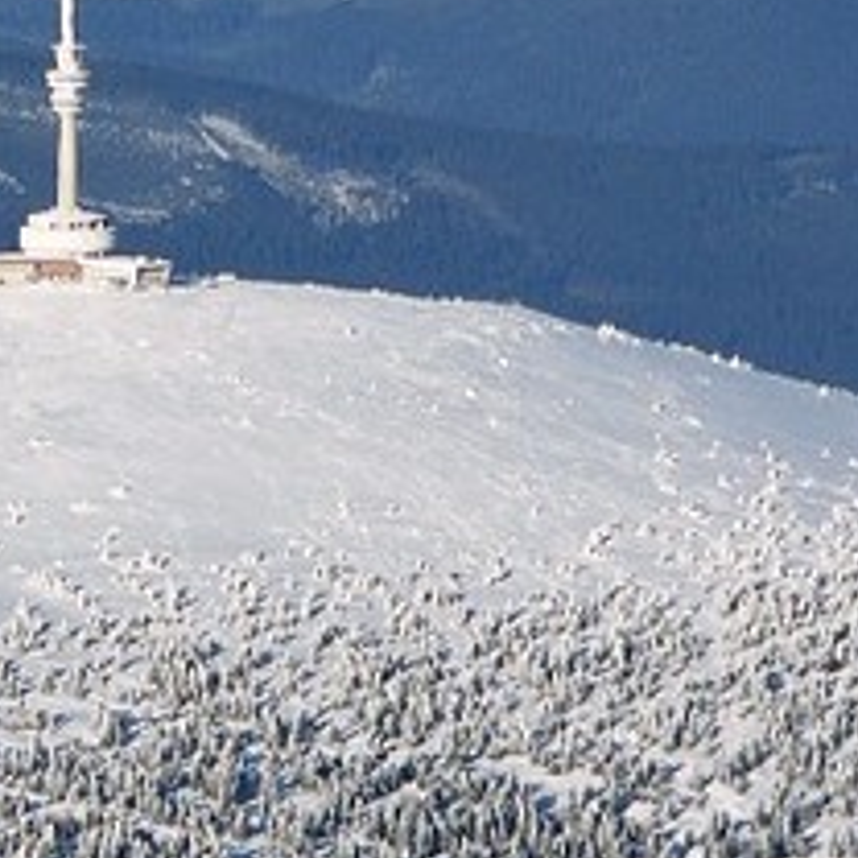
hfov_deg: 3.5
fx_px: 13909
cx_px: 80
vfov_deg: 3.5
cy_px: 540
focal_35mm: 496
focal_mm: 26.5
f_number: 4.6
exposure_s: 1/800
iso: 50
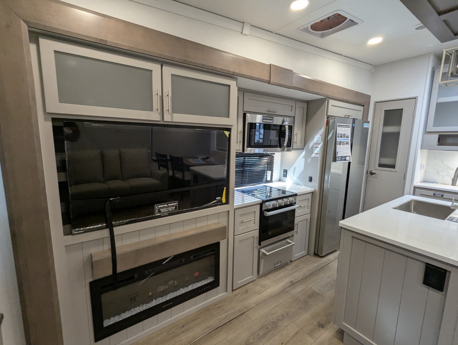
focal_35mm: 16
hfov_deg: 94.4
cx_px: 229
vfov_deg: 78.2
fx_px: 212
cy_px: 172
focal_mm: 2.35
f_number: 2.2
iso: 184
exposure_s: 1/95.7
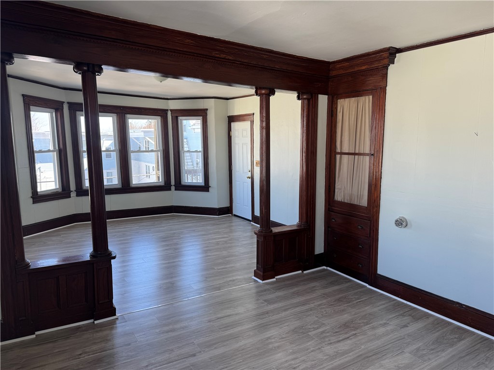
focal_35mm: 24
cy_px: 185
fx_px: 343
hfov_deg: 71.6
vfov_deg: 56.8
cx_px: 247
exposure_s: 1/121
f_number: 1.78
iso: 64
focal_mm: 6.76
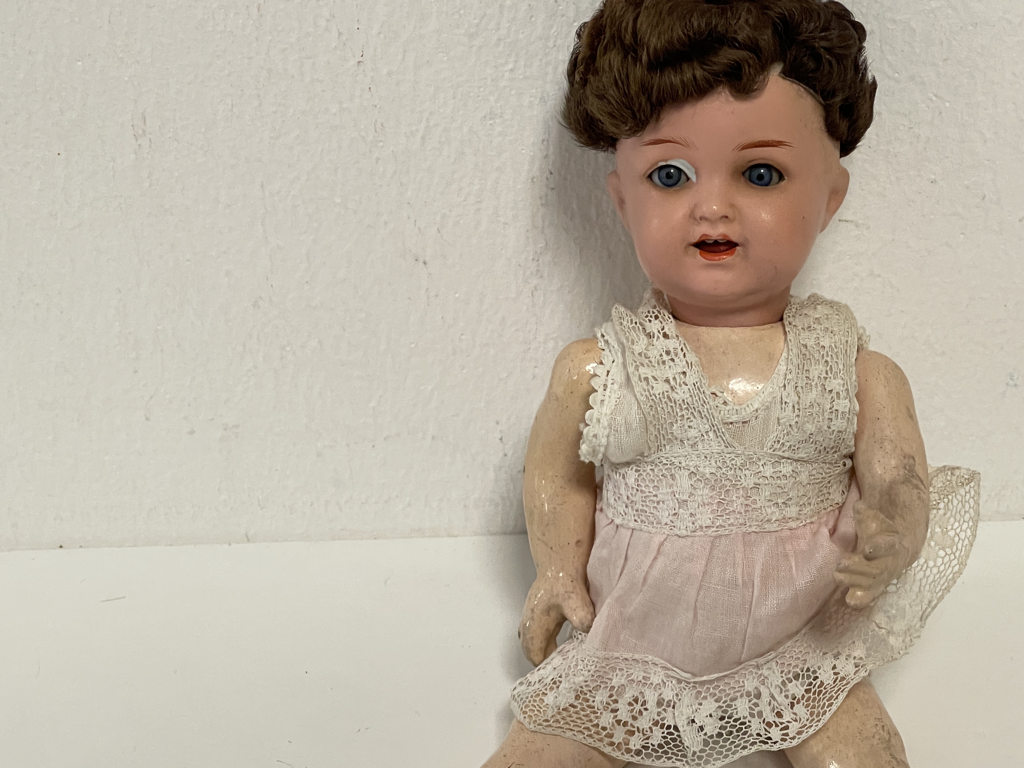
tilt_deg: -34.8
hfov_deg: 22.2
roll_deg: +0.2
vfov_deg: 16.8
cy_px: 442
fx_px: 2603
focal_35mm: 88
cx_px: 622
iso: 125
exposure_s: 1/50
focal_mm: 7.5
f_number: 2.2
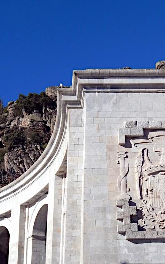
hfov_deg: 20.6
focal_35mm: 63
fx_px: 453
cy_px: 156
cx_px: 74
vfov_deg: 32.4
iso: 125
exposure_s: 1/640
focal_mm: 5.6
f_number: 6.5
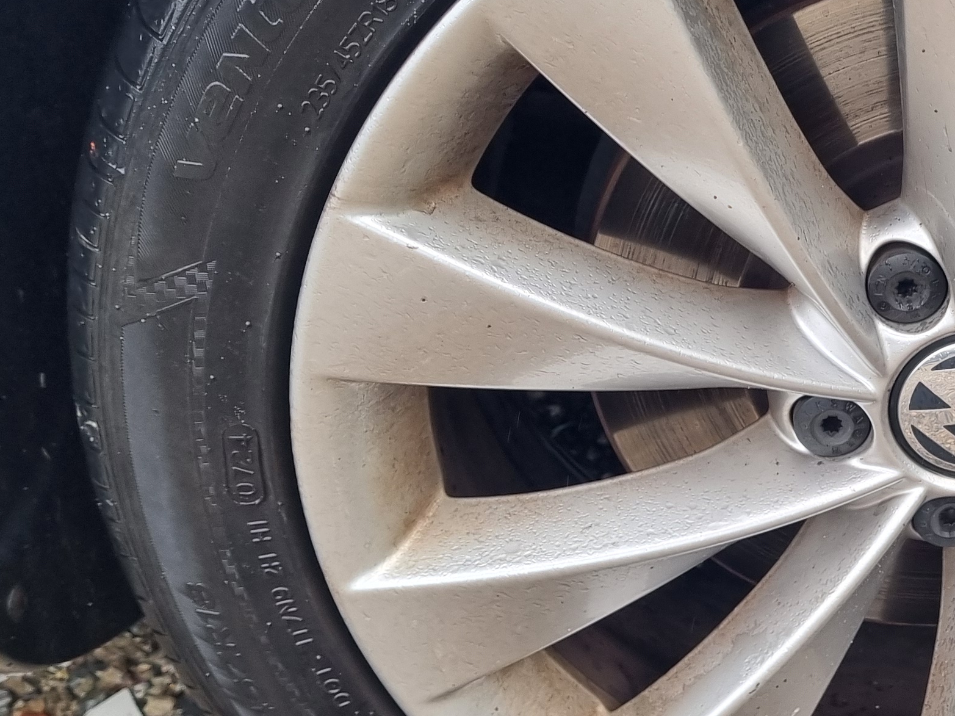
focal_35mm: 67
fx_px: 1848
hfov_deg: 27.2
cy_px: 320
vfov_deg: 21.9
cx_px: 975
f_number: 1.8
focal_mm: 5.4
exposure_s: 1/147
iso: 50
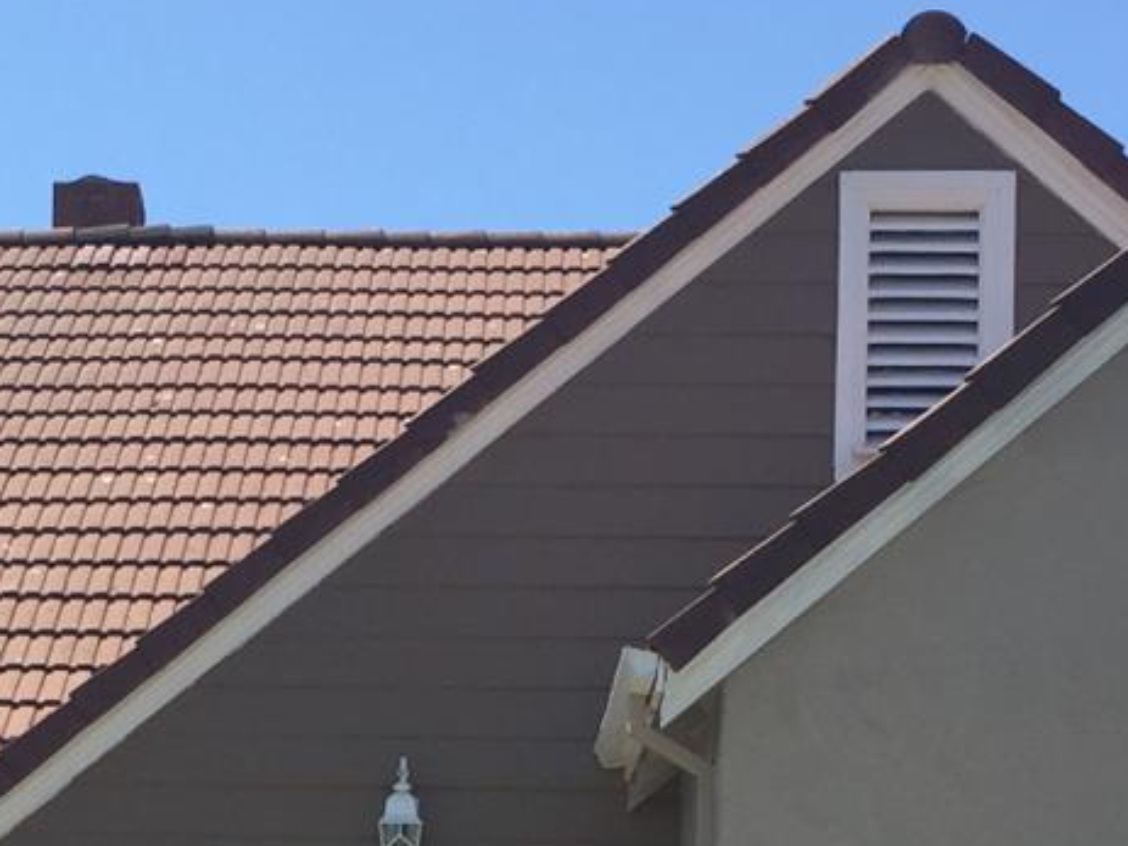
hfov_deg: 20.7
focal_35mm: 94
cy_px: 1148
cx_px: 317
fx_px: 3062
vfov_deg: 14.9
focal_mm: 4.15
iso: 32
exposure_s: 1/1721
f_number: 2.2
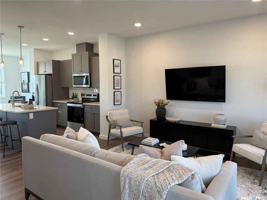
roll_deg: -0.1
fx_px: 185
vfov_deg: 56.8
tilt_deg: -3.8
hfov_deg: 71.6
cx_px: 134
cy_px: 100
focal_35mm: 24
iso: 100
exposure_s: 1/120
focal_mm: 6.76
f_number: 1.78
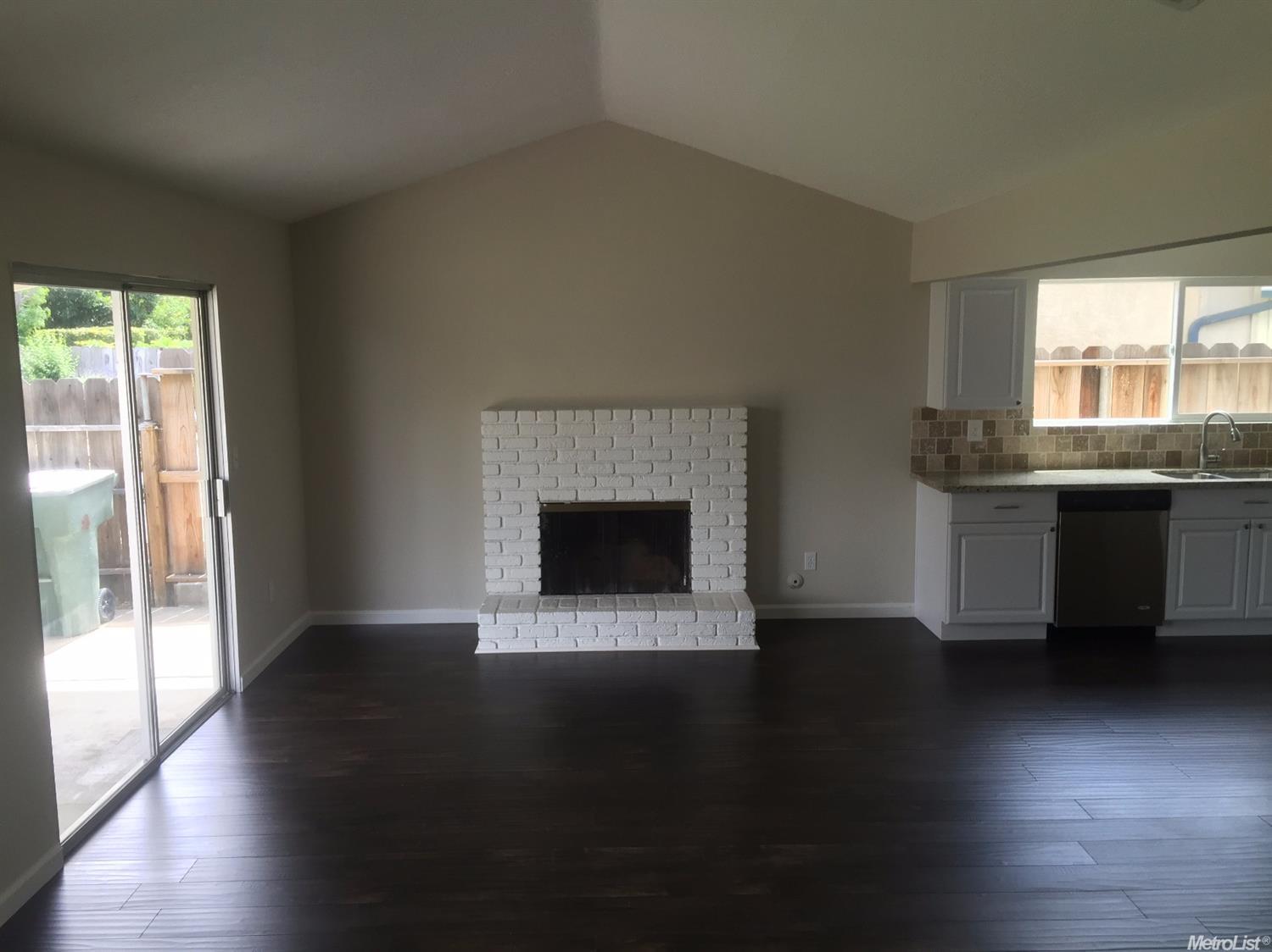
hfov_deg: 61.7
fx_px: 1065
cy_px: 476
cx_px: 636
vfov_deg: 48.2
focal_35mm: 29
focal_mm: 4.15
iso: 50
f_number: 2.2
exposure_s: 1/120
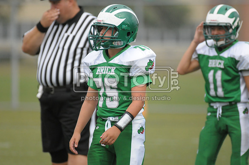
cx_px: 124
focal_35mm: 600
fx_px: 4144
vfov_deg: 2.3
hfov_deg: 3.4
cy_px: 82
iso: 1600
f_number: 4
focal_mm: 400
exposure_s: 1/4000
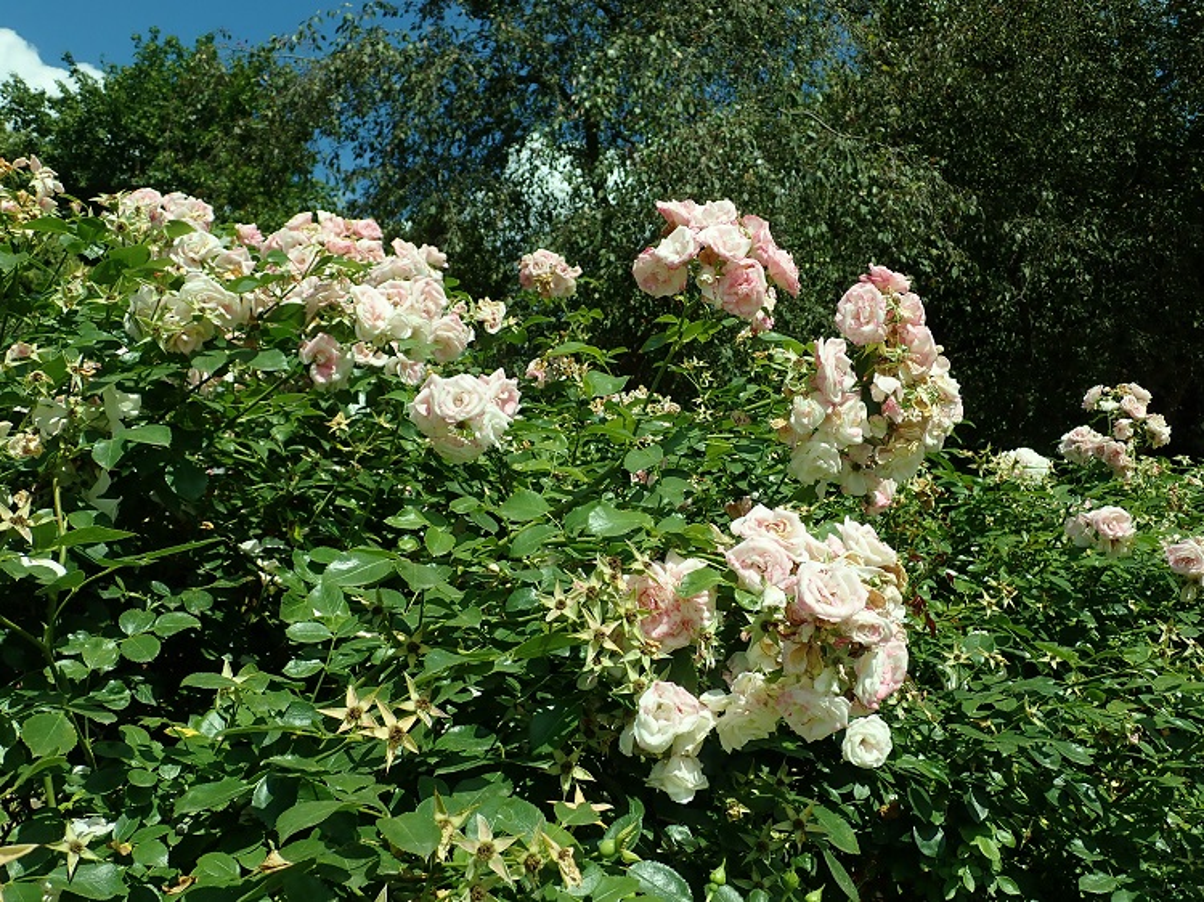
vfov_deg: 46.8
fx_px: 1043
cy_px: 451
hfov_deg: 60.0
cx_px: 602
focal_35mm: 30
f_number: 9
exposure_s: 1/200
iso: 100
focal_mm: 5.5
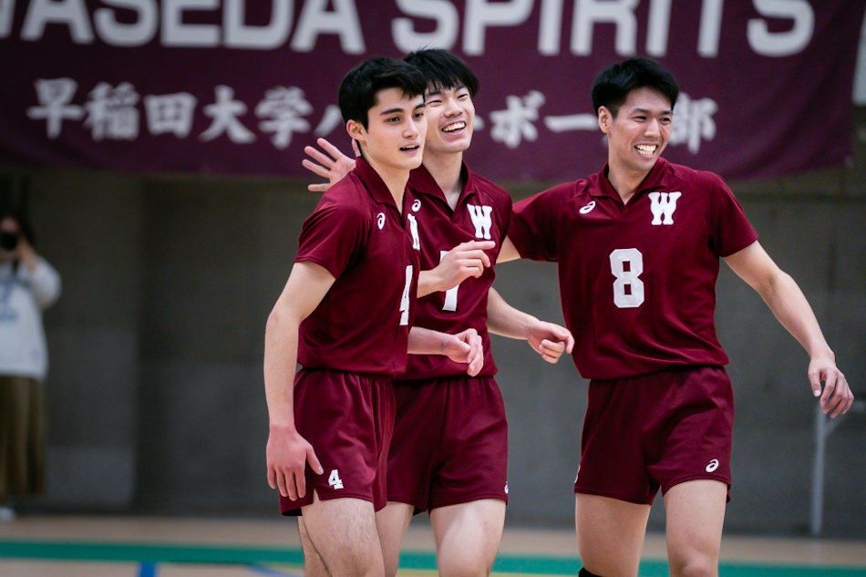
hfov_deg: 10.3
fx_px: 4810
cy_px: 288
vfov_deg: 6.9
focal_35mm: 200
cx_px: 433
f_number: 2.8
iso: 2500
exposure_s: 1/1000
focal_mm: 200
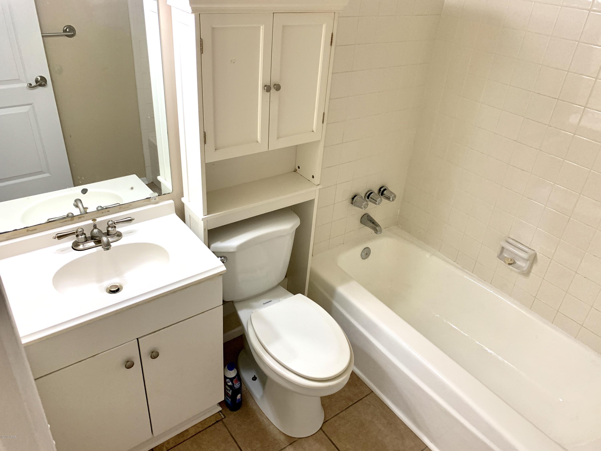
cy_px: 226
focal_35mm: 26
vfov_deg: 53.1
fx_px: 451
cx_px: 300
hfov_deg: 67.3
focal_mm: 4.25
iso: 100
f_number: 1.8
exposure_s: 1/60
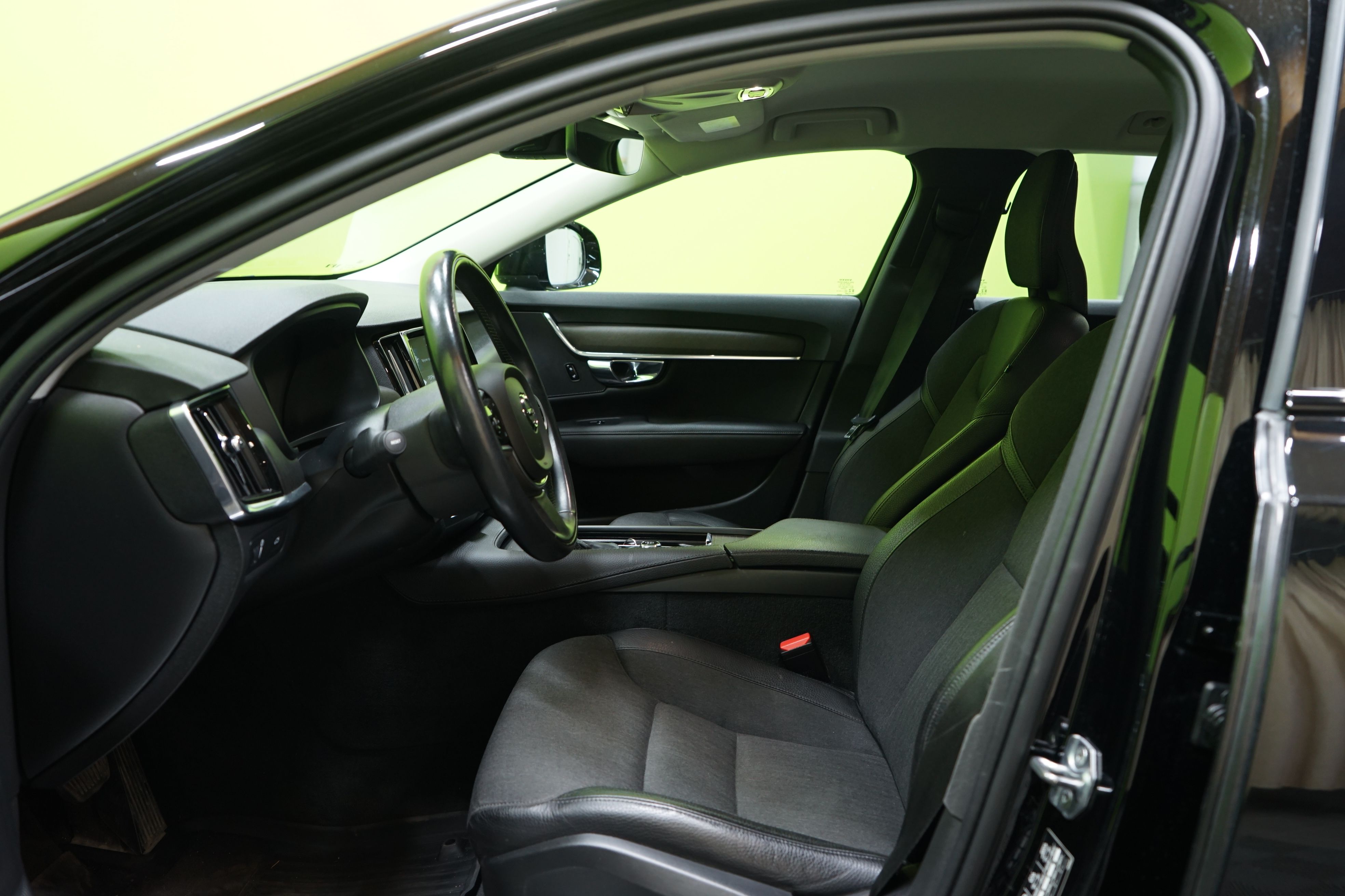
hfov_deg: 61.9
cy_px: 448
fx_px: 1121
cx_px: 672
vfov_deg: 43.6
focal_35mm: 30
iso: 800
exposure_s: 1/20
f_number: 4.5
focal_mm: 30
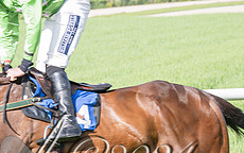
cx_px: -42
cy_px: 92
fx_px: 2828
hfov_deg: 4.9
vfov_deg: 3.1
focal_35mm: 425
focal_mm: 79
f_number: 4.5
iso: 200
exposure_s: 1/1600
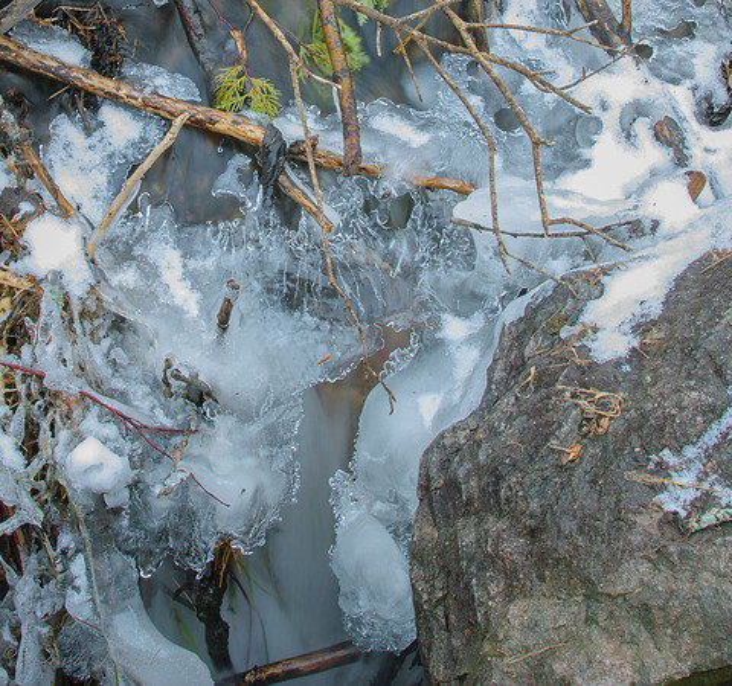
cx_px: 251
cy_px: 45
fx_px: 1442
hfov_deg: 28.3
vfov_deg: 25.8
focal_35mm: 62
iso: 100
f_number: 18
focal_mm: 18
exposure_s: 1/2
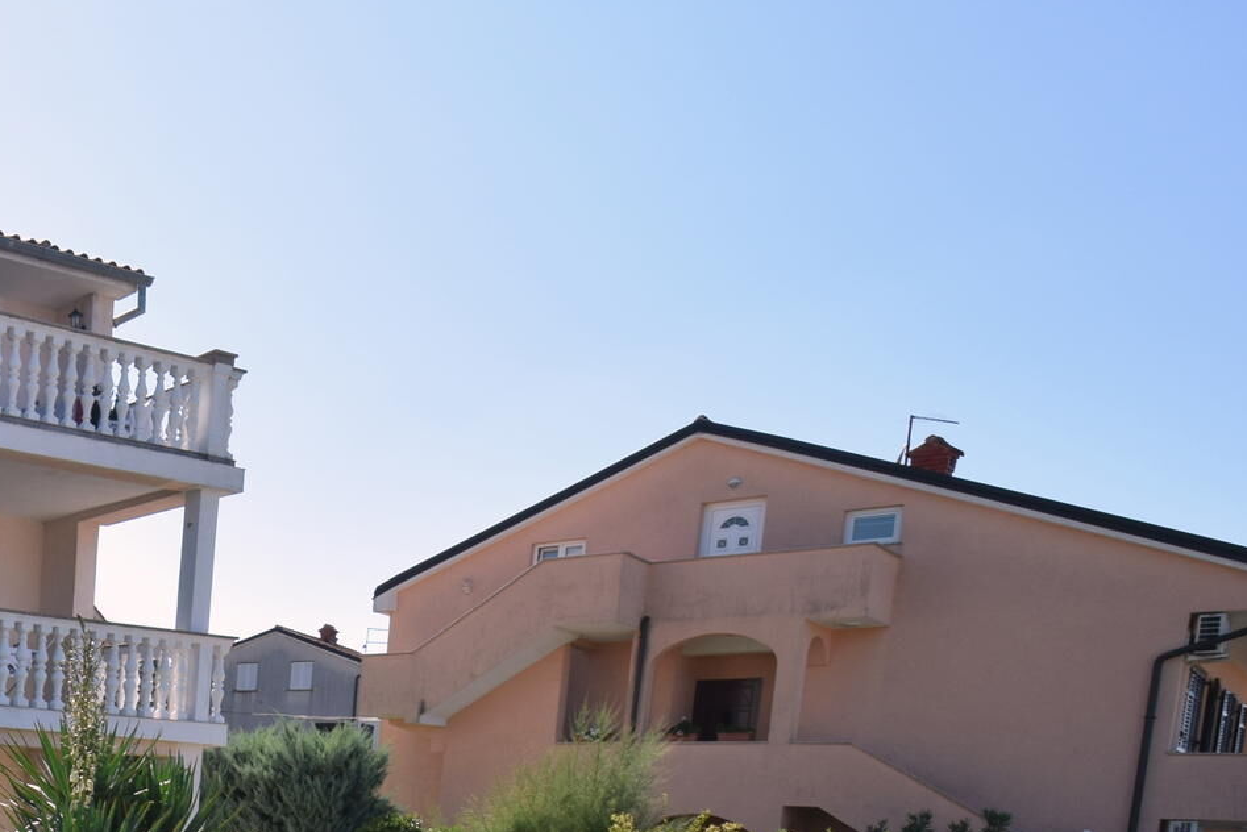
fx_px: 1317
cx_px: -159
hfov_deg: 40.0
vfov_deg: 31.1
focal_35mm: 38
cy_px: 923
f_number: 9
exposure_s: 1/320
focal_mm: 10
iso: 200
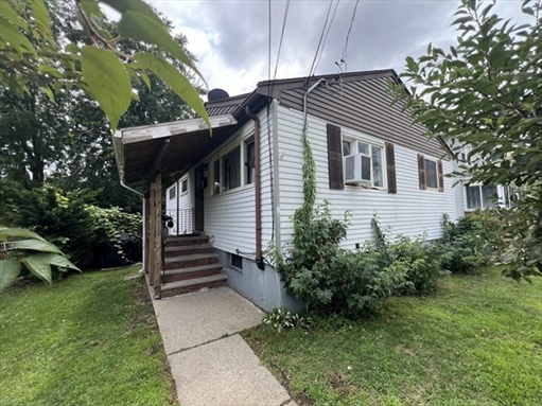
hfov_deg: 106.2
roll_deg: +2.7
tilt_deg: +4.0
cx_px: 271
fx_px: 203
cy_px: 203
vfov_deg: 89.9
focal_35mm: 13
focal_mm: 1.57
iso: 32
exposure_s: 1/737
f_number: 1.8
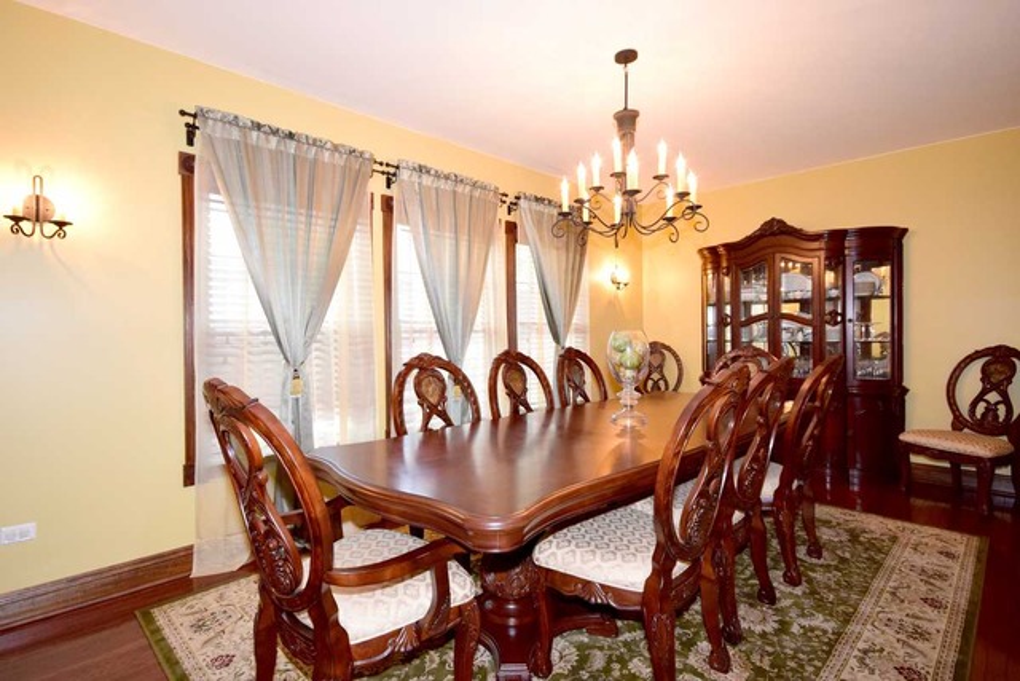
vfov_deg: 67.4
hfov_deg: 90.0
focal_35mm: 18
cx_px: 510
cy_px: 340
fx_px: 510
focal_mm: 12
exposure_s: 1/60
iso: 1600
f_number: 7.1
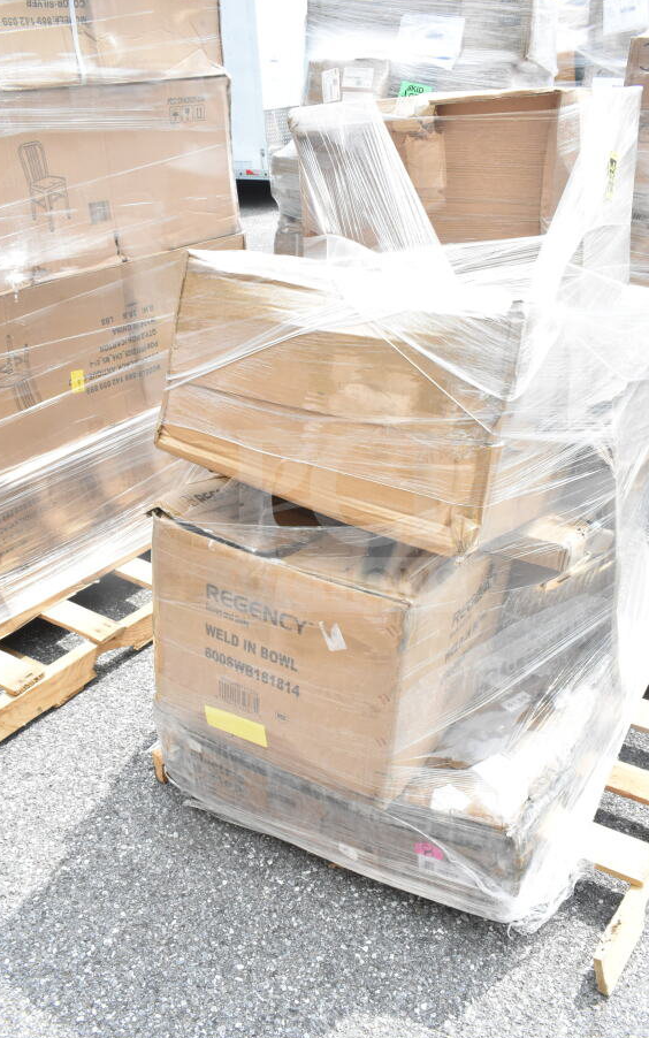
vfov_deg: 61.2
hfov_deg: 40.6
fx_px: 877
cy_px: 520
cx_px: 337
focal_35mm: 31
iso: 1600
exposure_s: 1/500
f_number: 11
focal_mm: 20
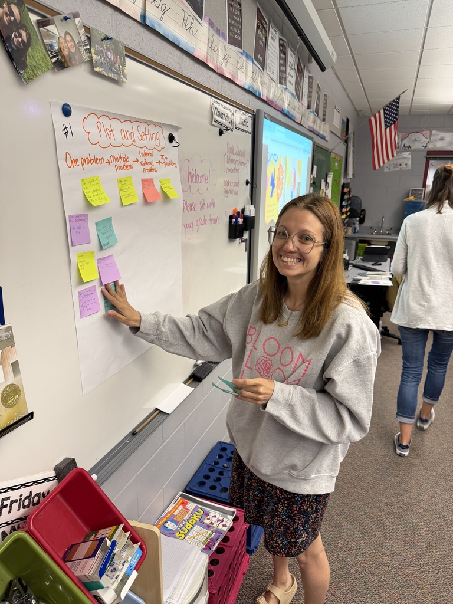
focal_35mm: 24
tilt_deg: -15.7
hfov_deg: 56.8
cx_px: 226
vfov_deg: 71.6
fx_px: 419
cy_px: 302
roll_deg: -1.3
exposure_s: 1/60
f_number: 1.78
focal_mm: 6.76
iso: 125
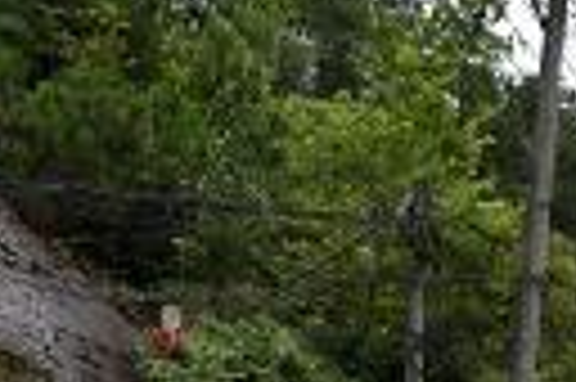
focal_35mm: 100
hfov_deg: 20.3
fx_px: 1598
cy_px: 569
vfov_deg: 12.9
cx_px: 166
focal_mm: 32
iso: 500
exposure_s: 1/500
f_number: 11
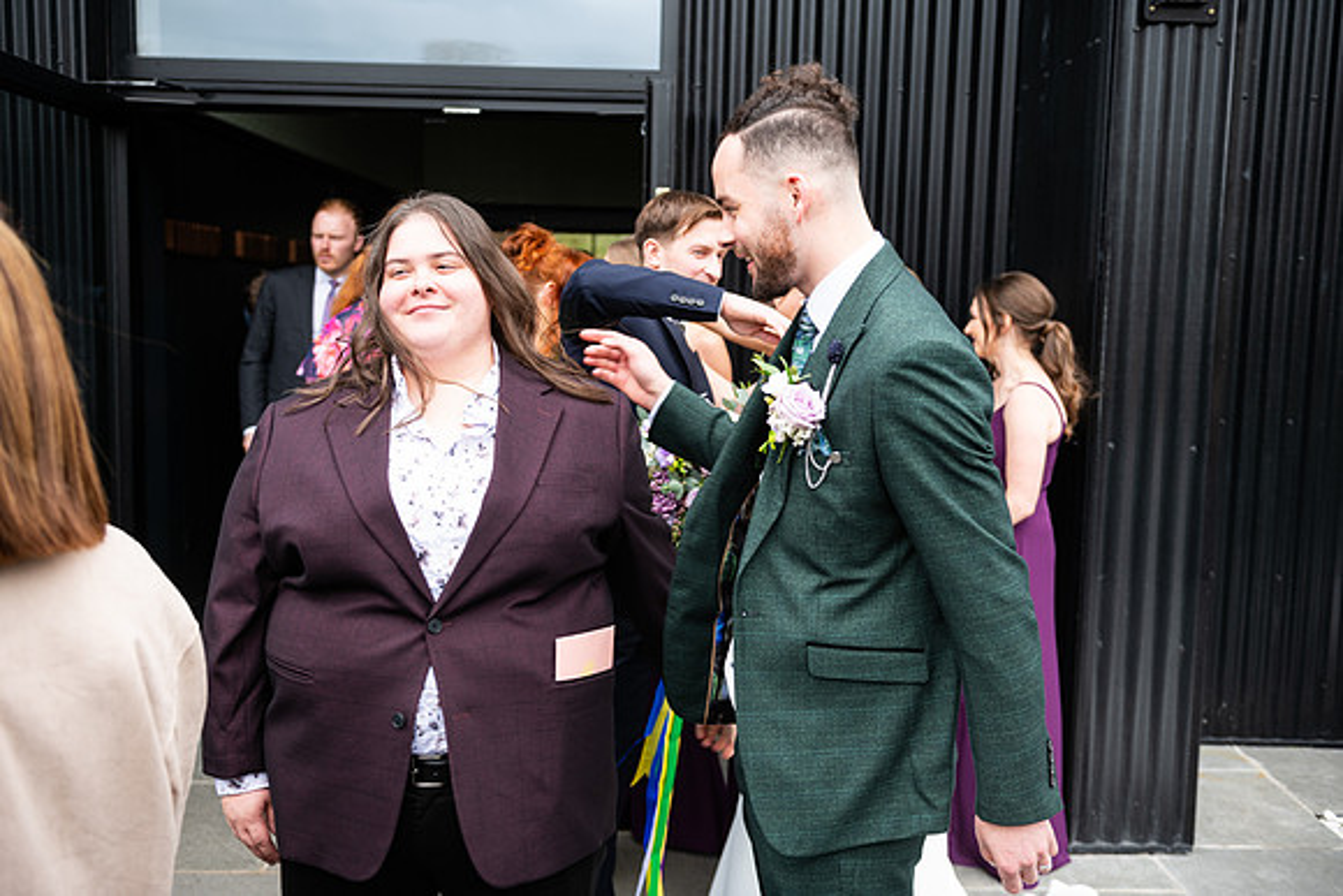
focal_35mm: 35
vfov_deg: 37.9
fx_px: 1306
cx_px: 672
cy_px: 448
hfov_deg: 54.4
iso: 125
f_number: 3.5
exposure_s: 1/200
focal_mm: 35
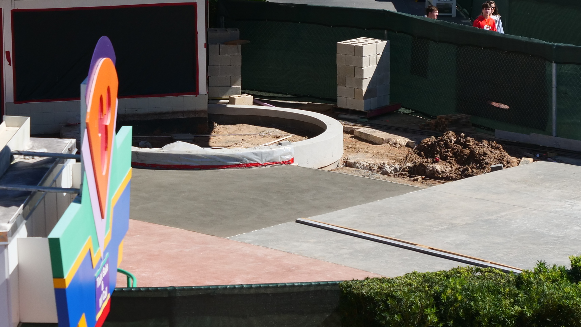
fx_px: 2496
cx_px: 313
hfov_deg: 13.3
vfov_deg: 7.5
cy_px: 106
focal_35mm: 162
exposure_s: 1/800
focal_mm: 38
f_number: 3.9
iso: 200
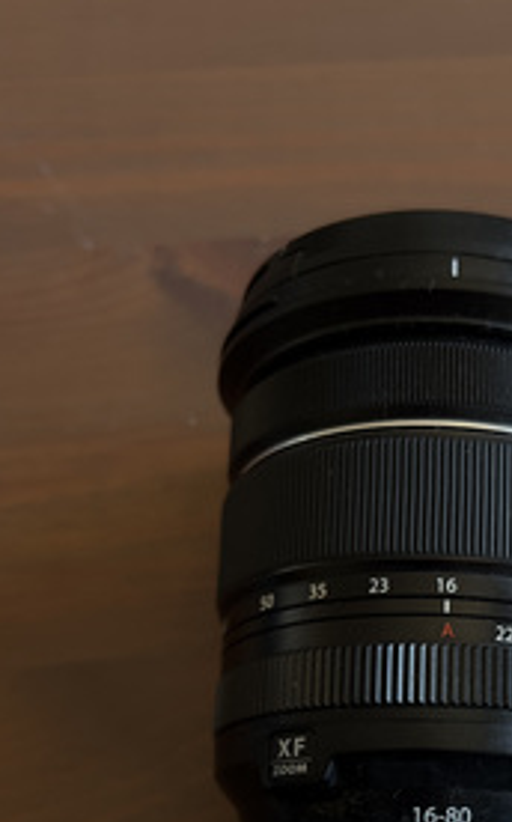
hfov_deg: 24.9
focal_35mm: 50
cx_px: 475
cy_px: 676
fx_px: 1119
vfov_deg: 38.6
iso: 125
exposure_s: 1/100
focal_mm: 5.7
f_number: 1.5
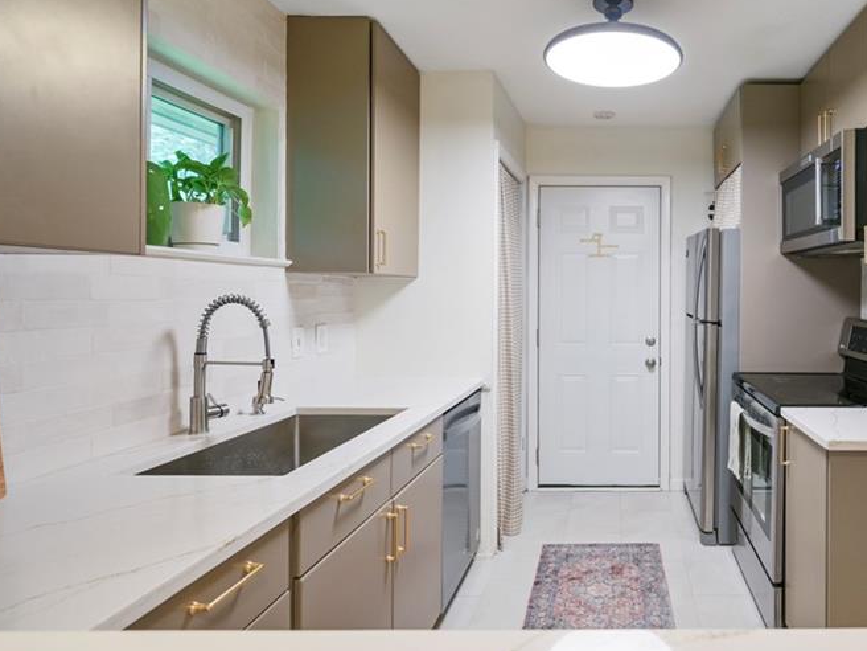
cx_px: 617
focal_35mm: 21
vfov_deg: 63.3
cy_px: 293
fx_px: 526
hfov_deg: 75.0
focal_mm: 14
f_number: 4.5
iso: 100
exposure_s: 1/13
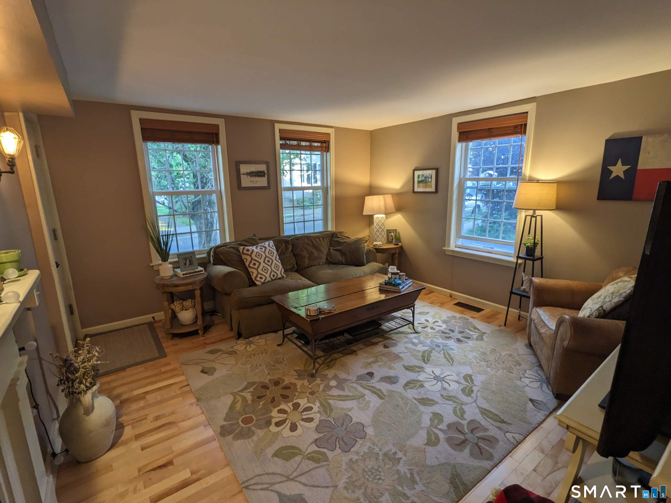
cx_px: 336
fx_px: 310
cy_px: 252
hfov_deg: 94.5
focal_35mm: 16
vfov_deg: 78.1
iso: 63
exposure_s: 1/24
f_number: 2.2
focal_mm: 2.22
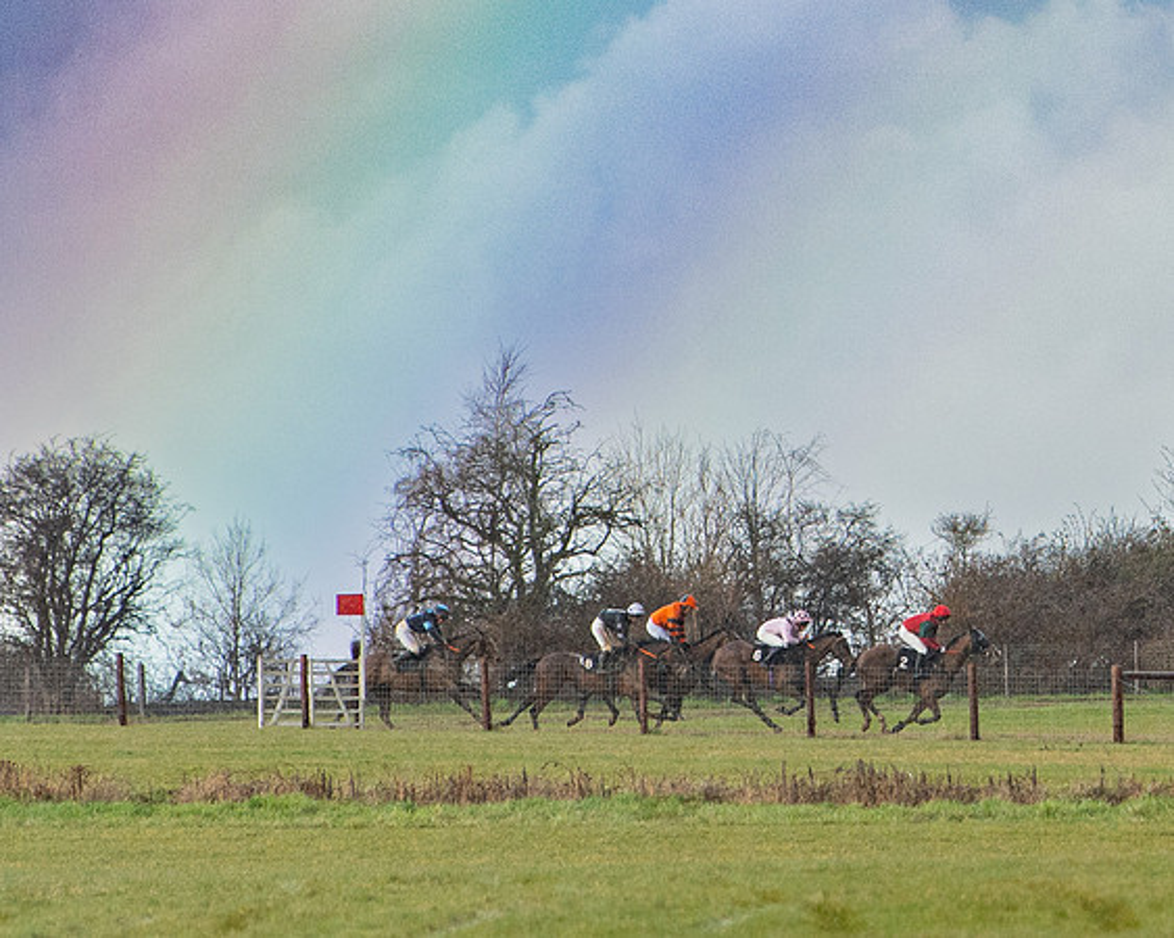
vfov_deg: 2.6
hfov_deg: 3.3
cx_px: 1220
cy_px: 423
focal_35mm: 585
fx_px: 20321
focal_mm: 200
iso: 800
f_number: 4
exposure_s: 1/2500
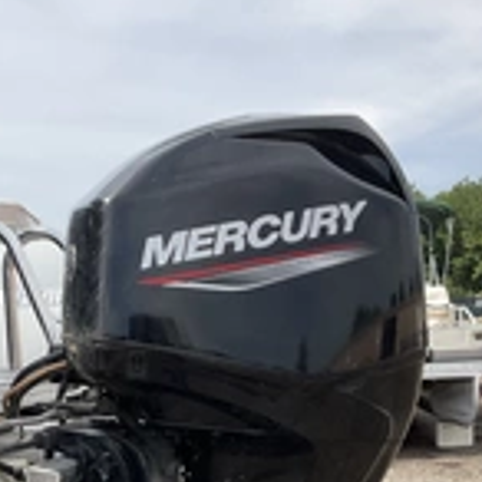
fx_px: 1103
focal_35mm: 70
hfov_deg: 24.4
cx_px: 135
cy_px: 442
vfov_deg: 23.9
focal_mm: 3
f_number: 1.8
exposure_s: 1/1221
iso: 25
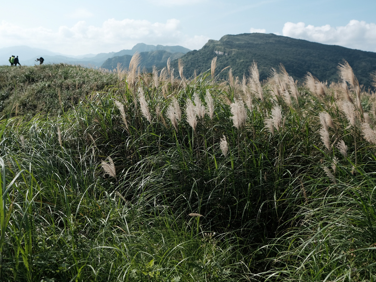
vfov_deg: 33.6
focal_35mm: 43
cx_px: 140
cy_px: 134
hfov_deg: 43.5
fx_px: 467
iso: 250
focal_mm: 23
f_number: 4
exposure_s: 1/1900
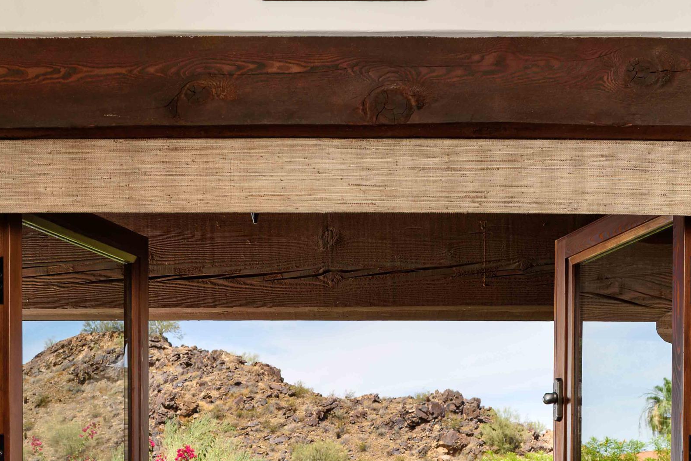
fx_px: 1632
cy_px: 431
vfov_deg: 15.9
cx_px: 323
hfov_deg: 23.9
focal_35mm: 85
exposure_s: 1/200
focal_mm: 45
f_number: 11
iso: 250
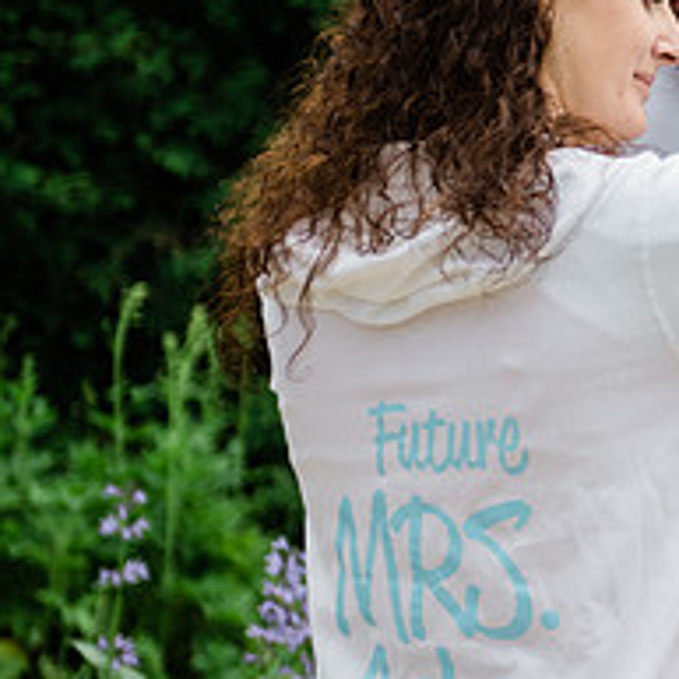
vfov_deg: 11.4
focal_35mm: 153
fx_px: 3395
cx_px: 806
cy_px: 294
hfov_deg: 11.2
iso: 320
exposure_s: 1/160
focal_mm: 60
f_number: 2.8
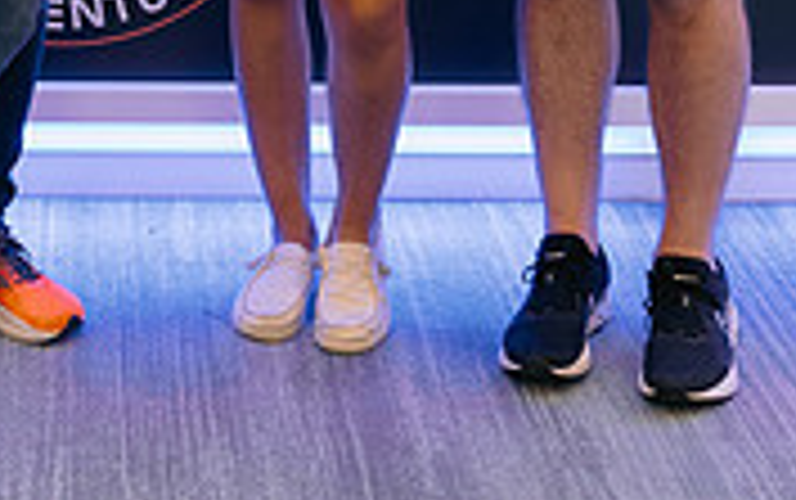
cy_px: -363
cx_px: 121
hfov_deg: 17.6
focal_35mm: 117
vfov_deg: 10.6
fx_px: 2541
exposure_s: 1/100
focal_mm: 35
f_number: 3.5
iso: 800
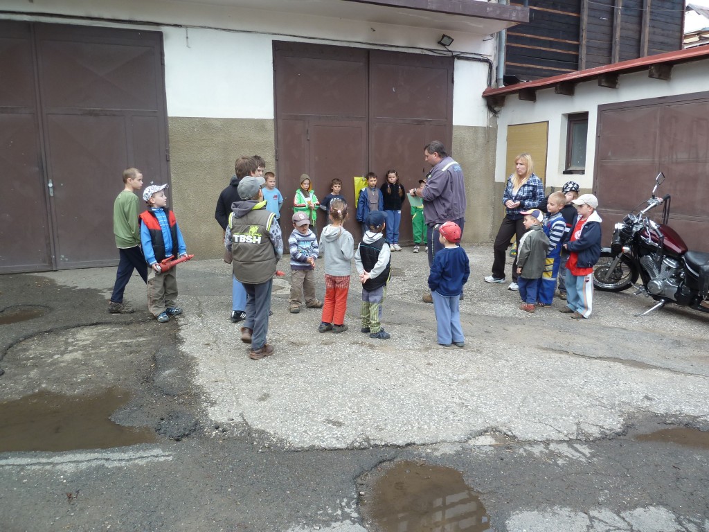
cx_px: 354
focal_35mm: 25
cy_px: 266
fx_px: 512
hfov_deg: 69.4
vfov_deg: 54.9
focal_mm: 4.1
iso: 80
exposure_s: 1/80
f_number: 3.3
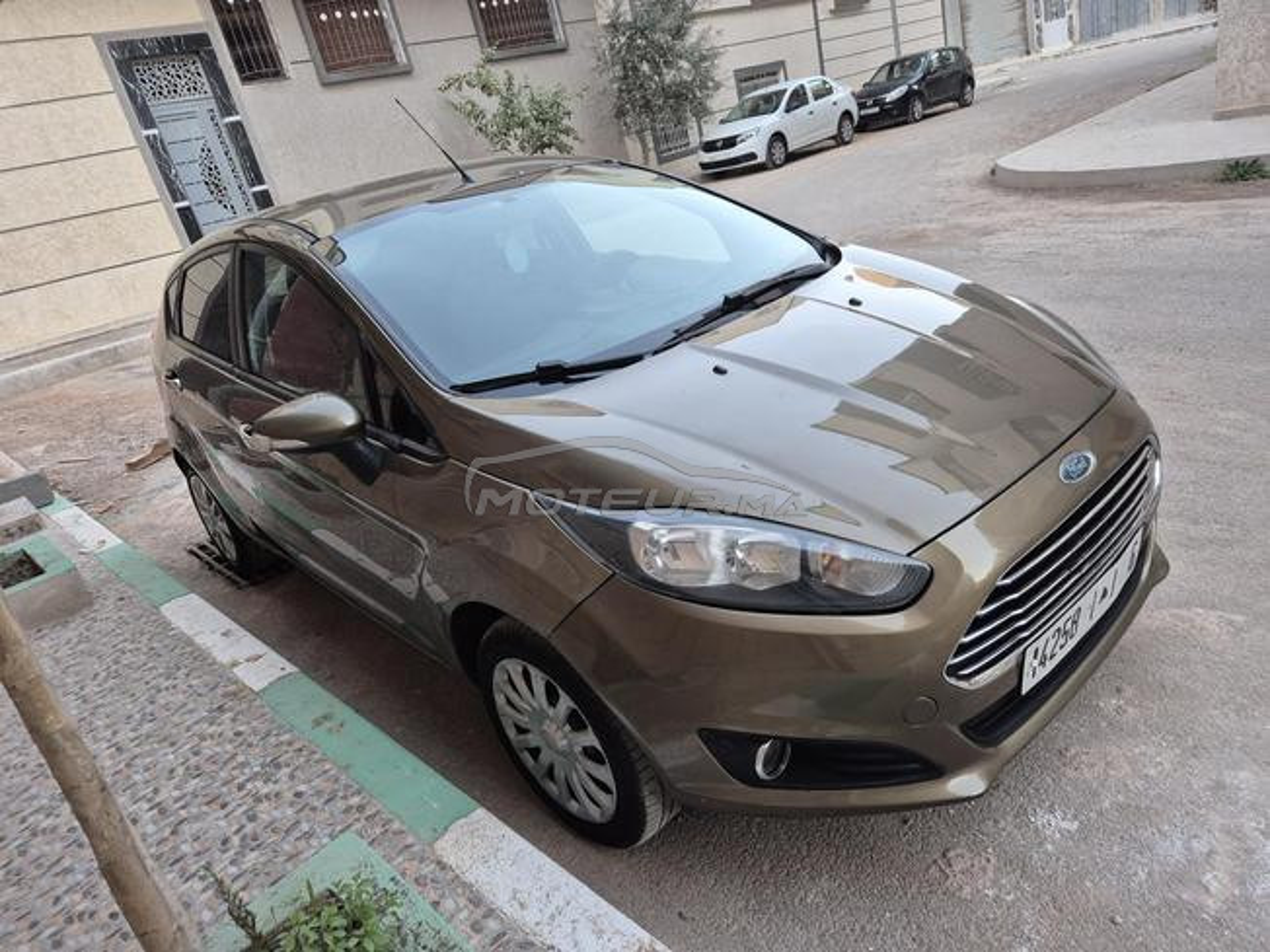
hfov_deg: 73.9
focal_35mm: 23
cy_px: 476
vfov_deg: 58.9
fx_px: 844
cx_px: 635
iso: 250
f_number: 1.8
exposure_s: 1/100
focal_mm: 5.4
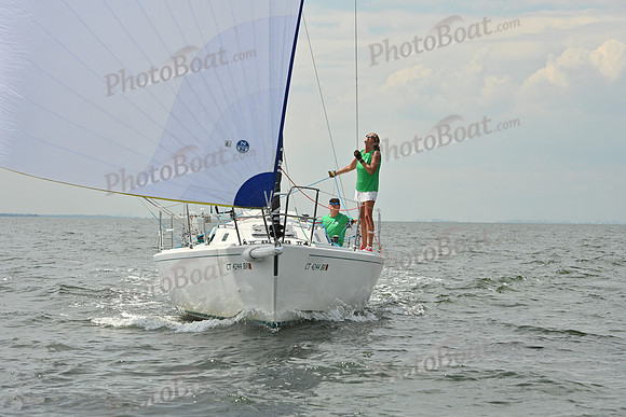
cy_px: 208
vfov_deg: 11.8
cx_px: 313
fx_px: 2017
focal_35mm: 116
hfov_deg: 17.6
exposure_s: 1/1250
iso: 320
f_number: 10
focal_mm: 116
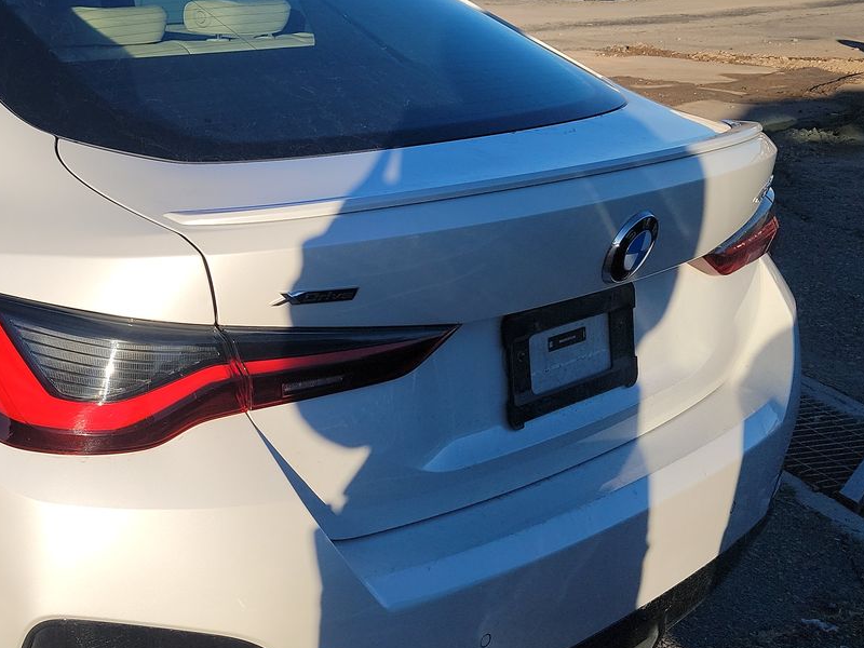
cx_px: 93
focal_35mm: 48
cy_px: 318
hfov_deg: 37.2
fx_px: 1198
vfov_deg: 30.3
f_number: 1.8
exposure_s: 1/868
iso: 50
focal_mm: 6.7
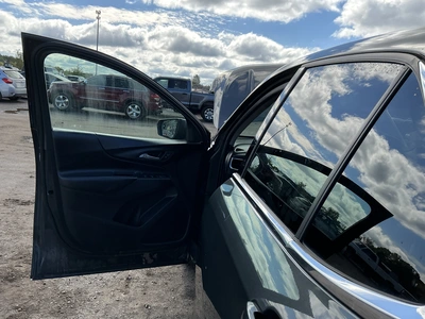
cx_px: 212
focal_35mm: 28
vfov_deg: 49.7
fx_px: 344
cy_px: 160
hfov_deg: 63.4
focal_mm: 3
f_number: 1.8
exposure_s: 1/997
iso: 25
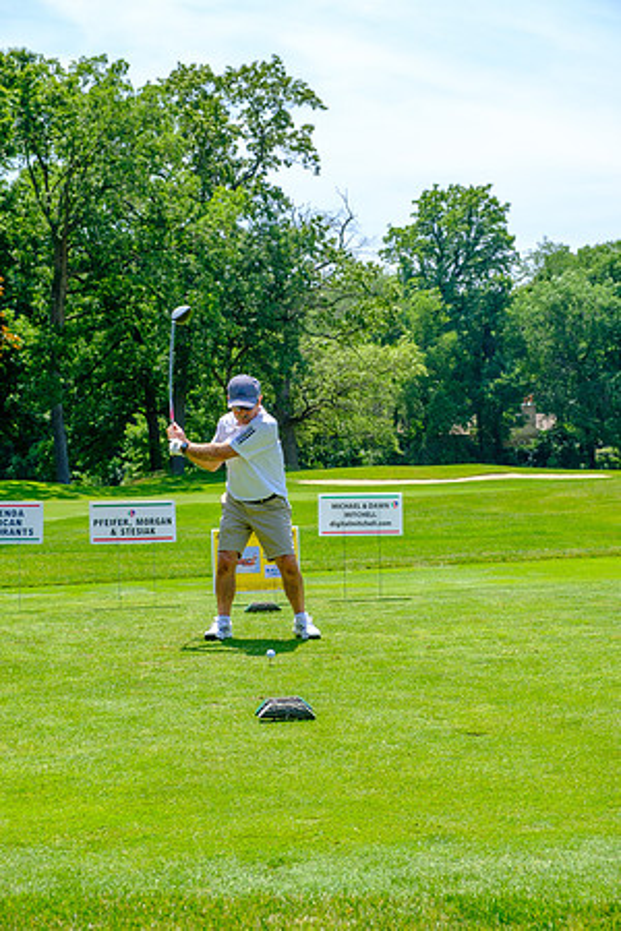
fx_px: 1733
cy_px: 466
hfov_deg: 20.3
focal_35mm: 67
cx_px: 310
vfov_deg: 30.1
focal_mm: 44.4
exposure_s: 1/250
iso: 200
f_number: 6.4
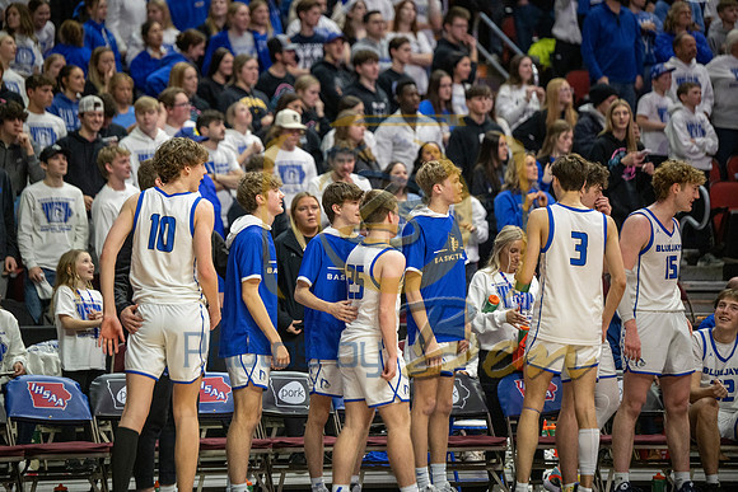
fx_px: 3281
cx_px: 369
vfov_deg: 8.6
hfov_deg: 12.8
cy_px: 246
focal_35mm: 160
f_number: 2.8
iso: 2500
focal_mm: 160
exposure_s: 1/1000
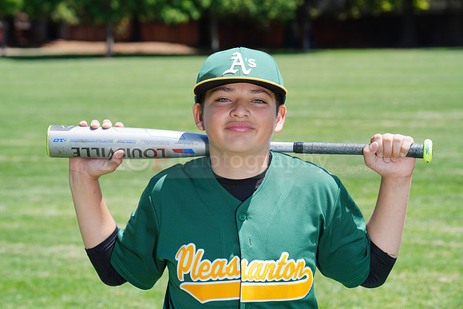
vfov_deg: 8.6
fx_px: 2045
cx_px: 232
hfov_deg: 12.9
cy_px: 154
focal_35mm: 159
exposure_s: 1/200
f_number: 10
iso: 200
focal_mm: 159
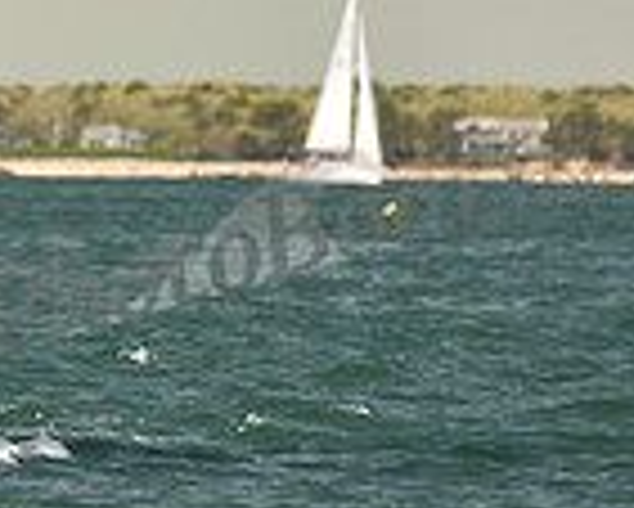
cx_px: -252
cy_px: 70
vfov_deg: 2.0
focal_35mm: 774
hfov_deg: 2.5
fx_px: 14533
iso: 250
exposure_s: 1/800
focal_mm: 200
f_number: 4.5
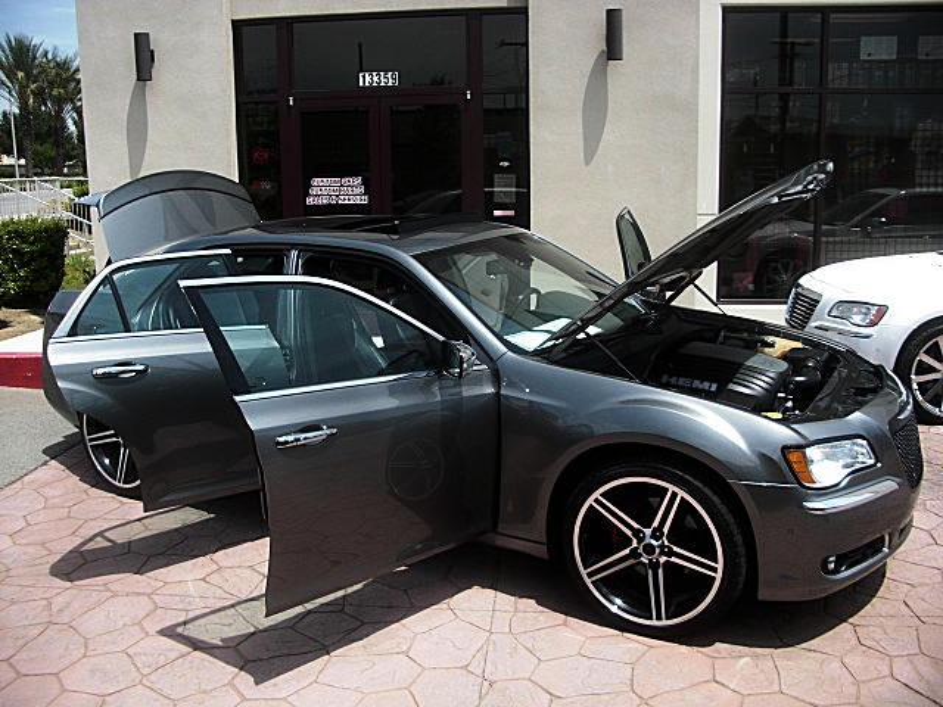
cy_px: 354
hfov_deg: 51.4
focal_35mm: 36
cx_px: 472
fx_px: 981
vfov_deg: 39.7
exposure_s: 1/640
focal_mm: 6.3
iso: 50
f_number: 2.8
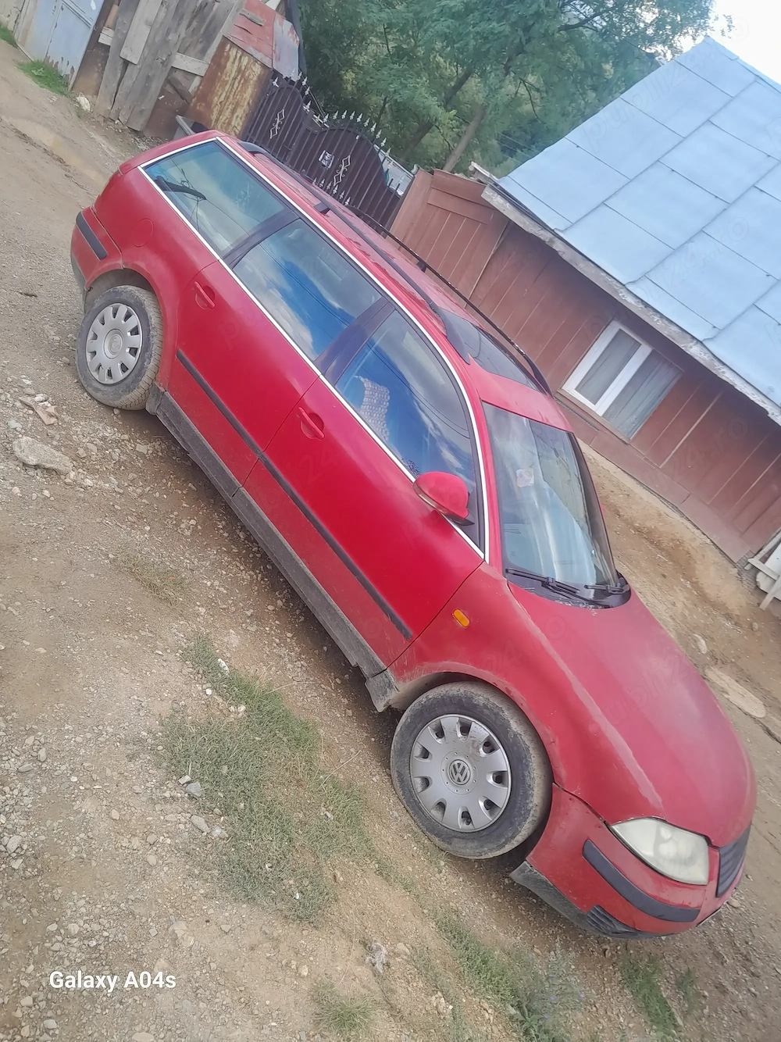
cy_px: 521
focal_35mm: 26
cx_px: 390
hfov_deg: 53.0
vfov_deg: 67.3
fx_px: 782
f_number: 1.8
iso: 40
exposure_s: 1/50
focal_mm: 3.98
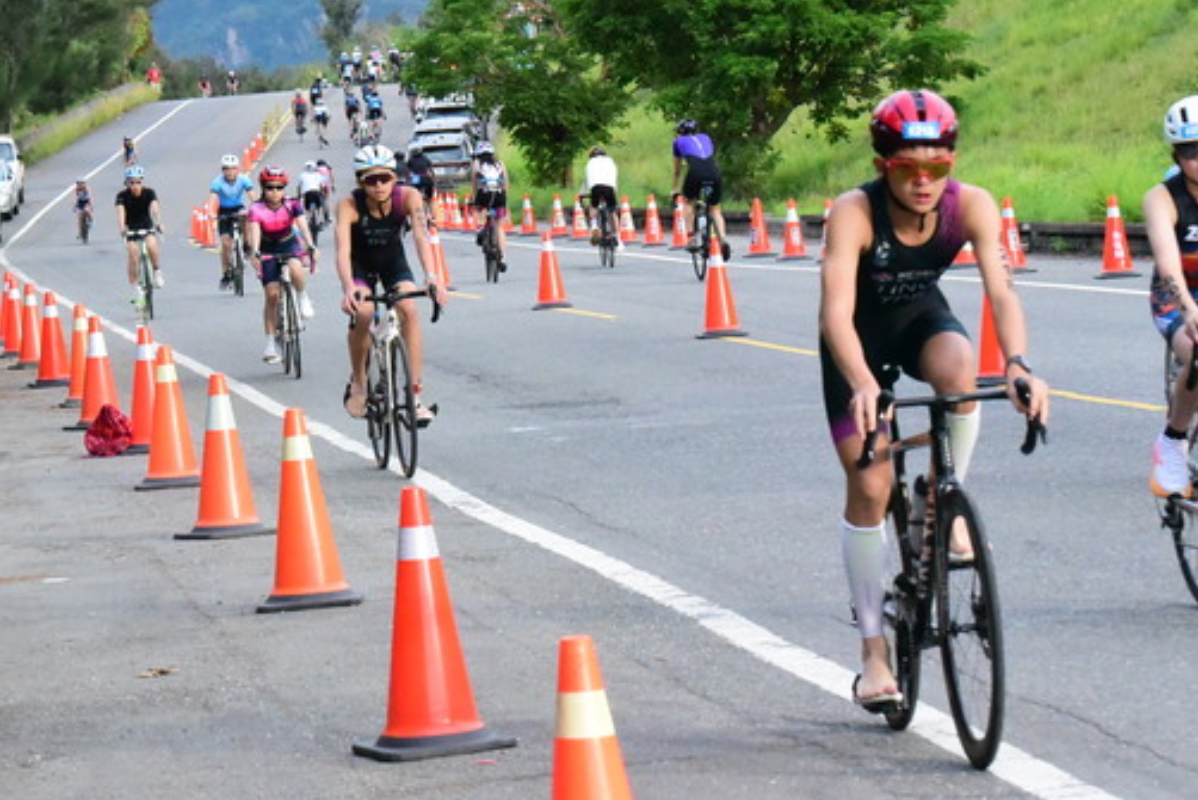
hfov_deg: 12.0
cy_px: 204
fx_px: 5692
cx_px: 358
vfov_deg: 8.0
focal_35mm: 171
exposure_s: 1/2000
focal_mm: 110
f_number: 11
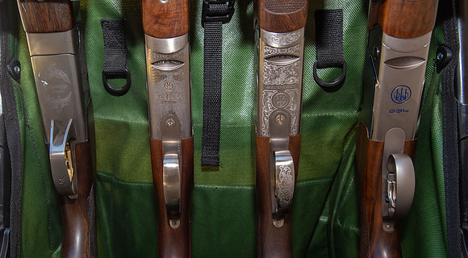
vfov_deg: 32.5
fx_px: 443
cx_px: 185
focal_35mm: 36
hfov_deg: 55.3
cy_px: 149
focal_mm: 25
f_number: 5.6
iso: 640
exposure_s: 1/125
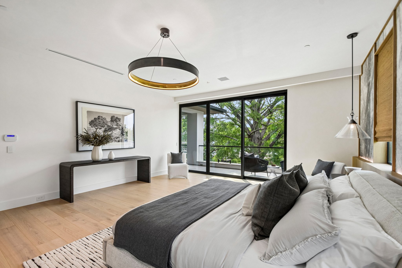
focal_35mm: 15
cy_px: 134
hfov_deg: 100.4
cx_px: 201
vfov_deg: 77.3
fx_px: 167
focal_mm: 10
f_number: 8
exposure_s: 1/30
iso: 400
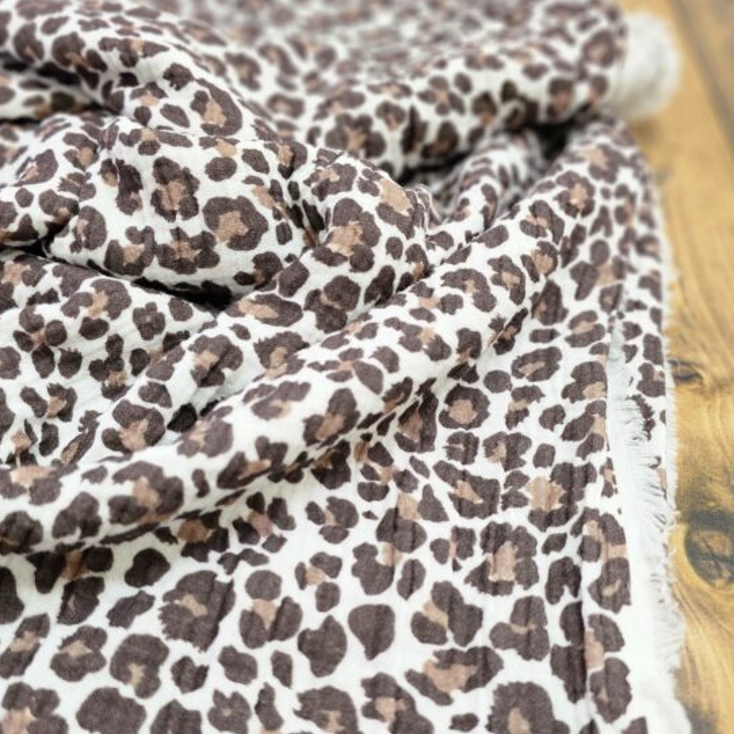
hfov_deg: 54.0
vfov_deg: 53.4
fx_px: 720
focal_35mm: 30
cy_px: 462
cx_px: 348
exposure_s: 1/101
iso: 100
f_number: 1.7
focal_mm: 6.3
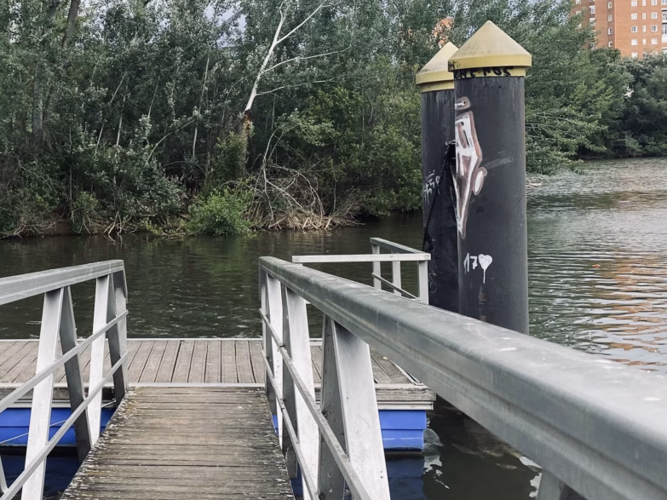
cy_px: 224
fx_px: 983
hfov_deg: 35.3
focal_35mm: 51
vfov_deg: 28.5
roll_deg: +2.8
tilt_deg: -5.1
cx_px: 66
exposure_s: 1/912
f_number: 1.8
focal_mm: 4.25
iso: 32
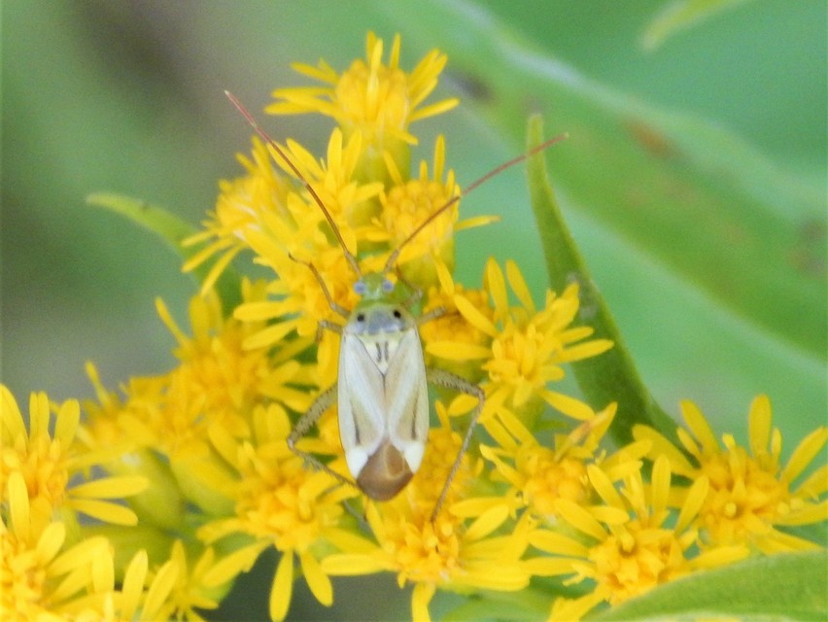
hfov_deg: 10.9
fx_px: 4356
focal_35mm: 182
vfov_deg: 8.2
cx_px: 414
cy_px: 311
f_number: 5.3
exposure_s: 1/200
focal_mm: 32.8
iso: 400
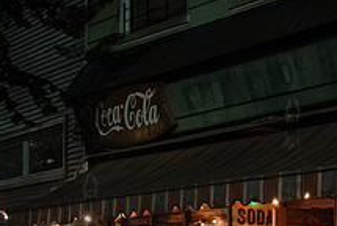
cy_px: 274
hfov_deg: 20.8
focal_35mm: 96
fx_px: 900
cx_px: 292
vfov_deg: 13.9
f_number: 2.8
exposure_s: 1/160
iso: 12800
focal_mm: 35
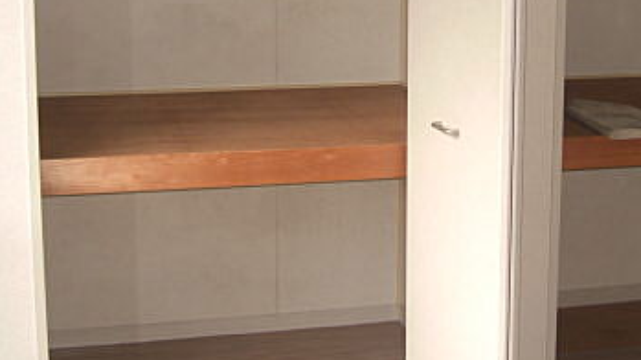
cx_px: 467
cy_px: 107
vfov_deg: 15.8
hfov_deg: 27.6
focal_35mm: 76
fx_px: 1291
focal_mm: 7.9
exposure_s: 1/80
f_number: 2.8
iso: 100
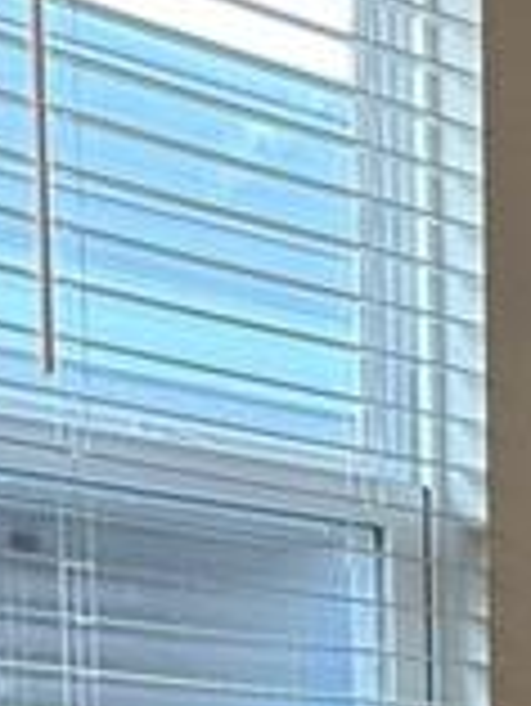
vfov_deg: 16.2
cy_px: 1169
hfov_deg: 13.6
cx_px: 585
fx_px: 2186
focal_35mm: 107
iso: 100
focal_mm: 2.22
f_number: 2.2
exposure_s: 1/120
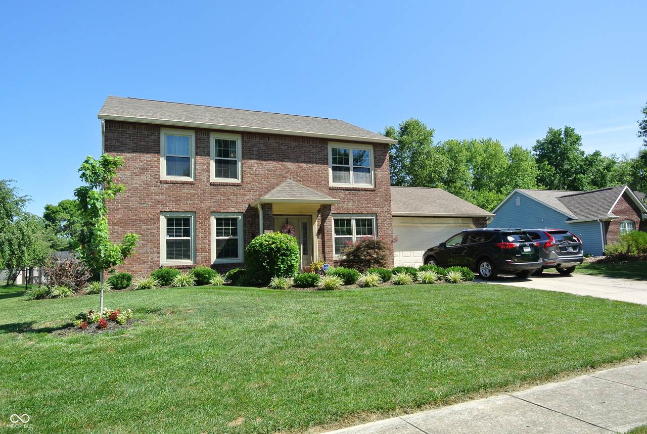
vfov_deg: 55.3
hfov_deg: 76.0
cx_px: 324
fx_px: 414
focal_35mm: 23
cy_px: 217
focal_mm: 8.7
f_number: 4.5
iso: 100
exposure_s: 1/500
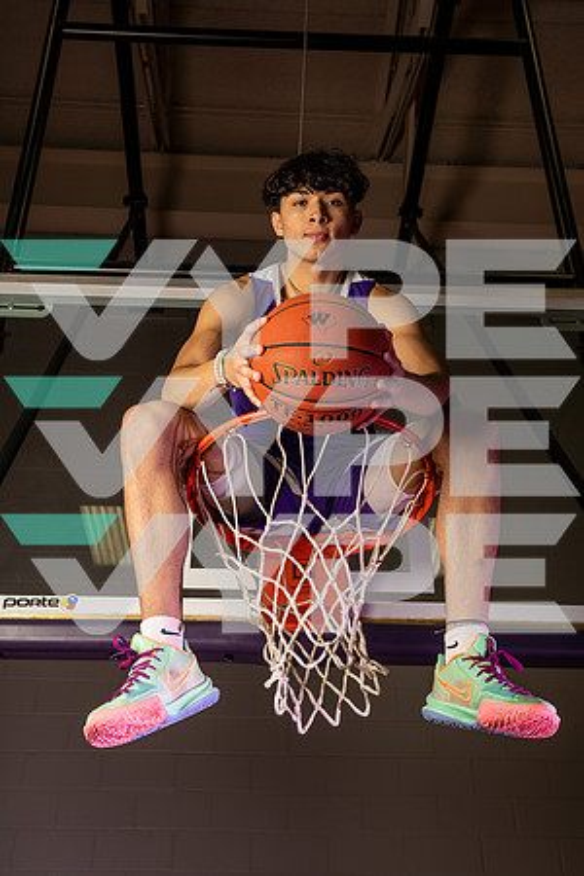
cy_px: 438
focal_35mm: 46
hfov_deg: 29.2
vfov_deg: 42.7
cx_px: 292
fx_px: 1119
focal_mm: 46
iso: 250
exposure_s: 1/250
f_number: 6.3
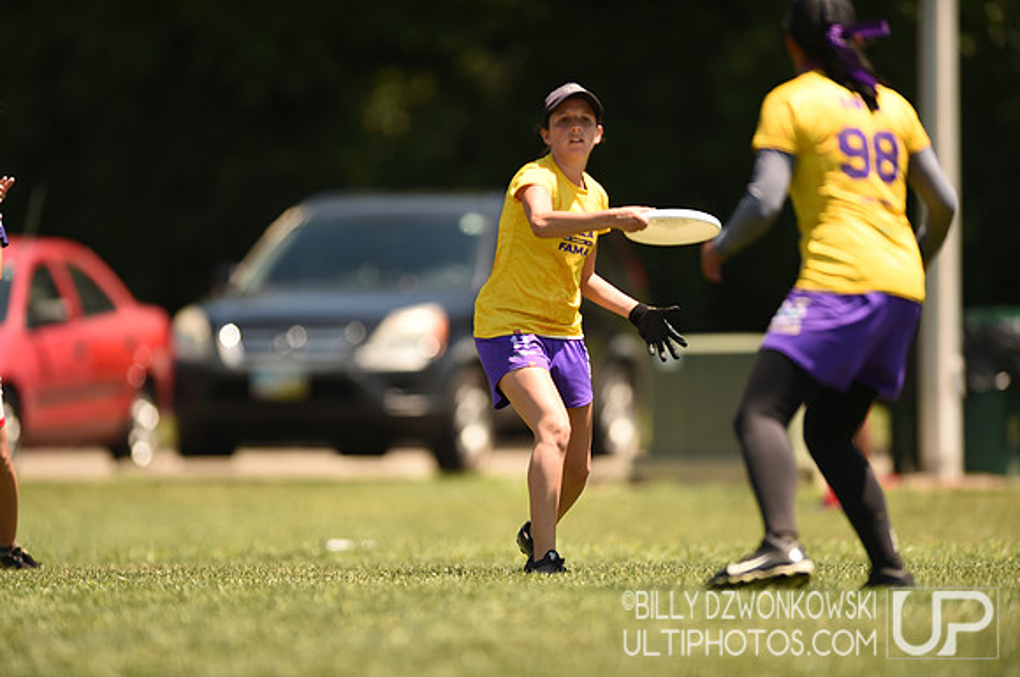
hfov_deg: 5.2
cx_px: 510
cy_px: 338
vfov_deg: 3.4
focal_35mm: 400
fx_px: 11317
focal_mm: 400
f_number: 2.8
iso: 100
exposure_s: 1/1000
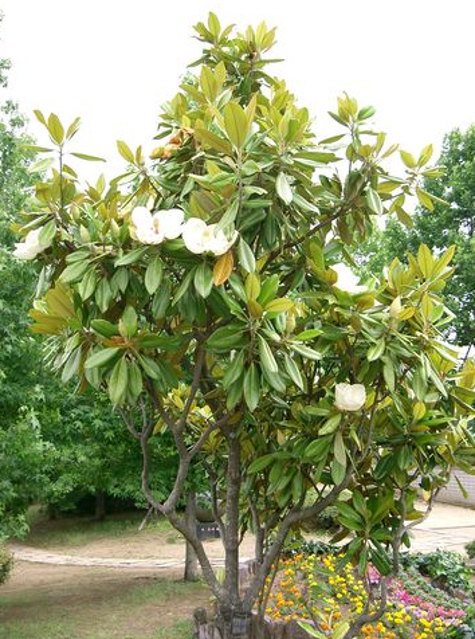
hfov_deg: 35.0
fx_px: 754
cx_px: 233
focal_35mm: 41
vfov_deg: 45.9
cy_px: 307
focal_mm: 8
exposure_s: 1/640
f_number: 2.8
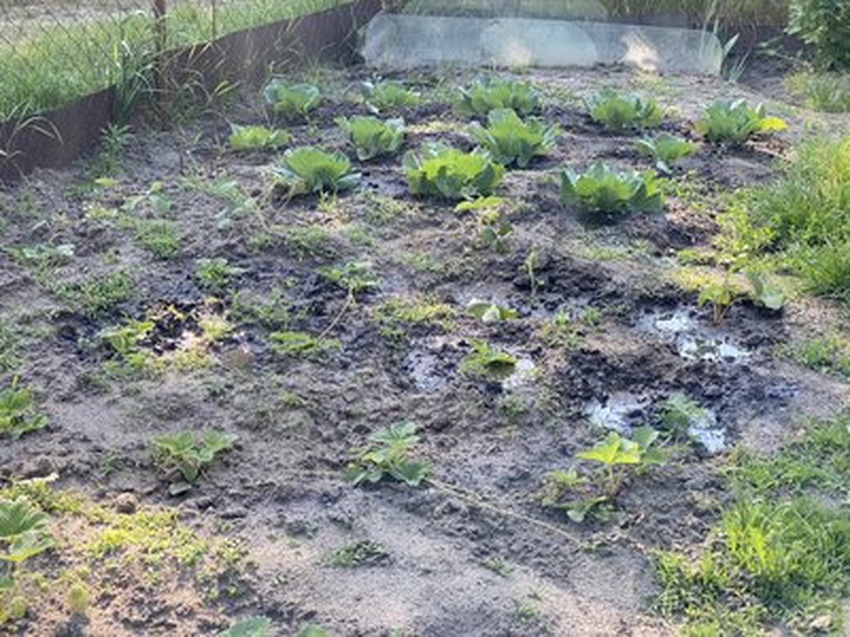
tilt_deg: -20.8
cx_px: 425
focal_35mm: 52
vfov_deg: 28.0
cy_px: 318
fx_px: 1277
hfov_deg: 36.8
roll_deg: -1.7
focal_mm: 6
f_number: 2
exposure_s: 1/198
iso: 20
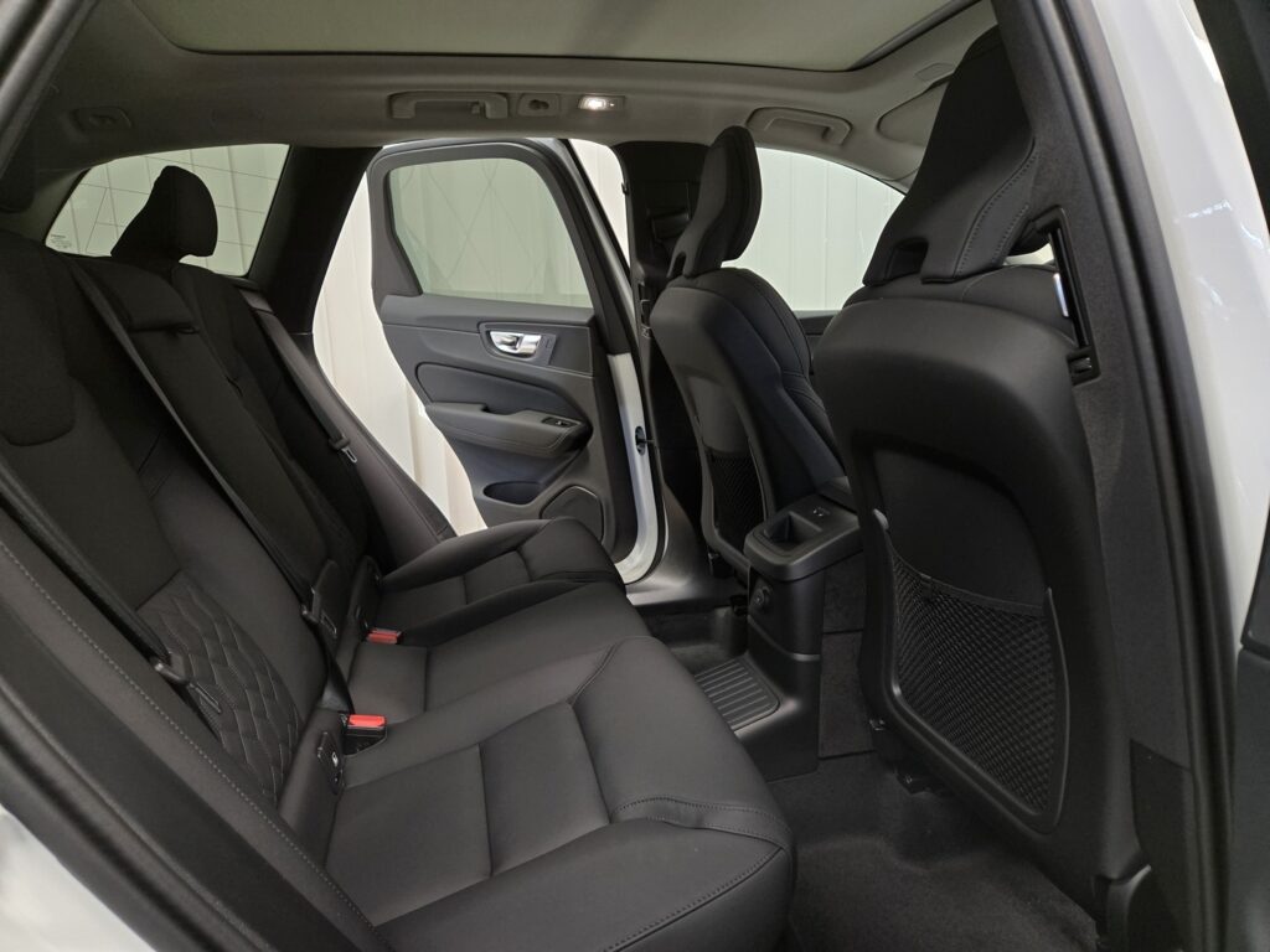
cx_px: 635
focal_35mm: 23
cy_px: 476
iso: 400
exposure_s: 1/90.1
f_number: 1.8
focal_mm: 5.4
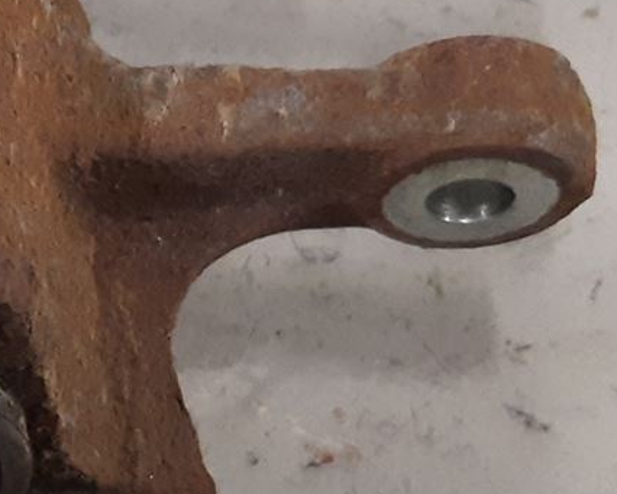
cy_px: 398
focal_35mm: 122
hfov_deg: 14.5
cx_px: -366
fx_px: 2228
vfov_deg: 12.6
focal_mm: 3.93
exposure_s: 1/50
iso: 320
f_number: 1.7
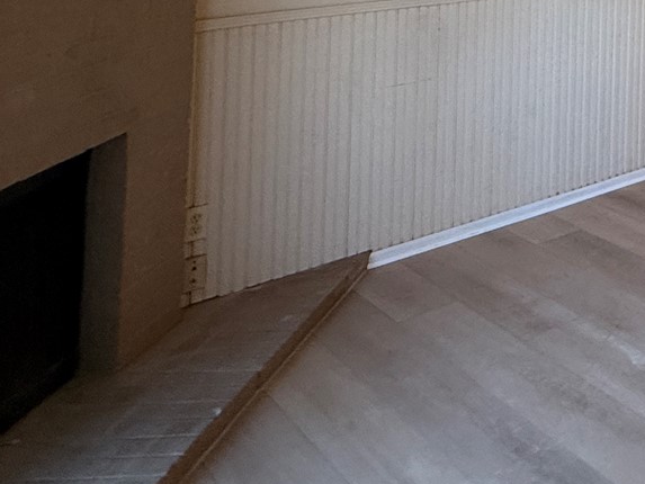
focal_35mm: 50
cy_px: -171
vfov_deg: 24.7
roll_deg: -0.7
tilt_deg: +2.5
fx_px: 932
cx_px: 801
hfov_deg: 31.2
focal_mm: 2.22
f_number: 2.2
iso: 250
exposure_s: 1/60
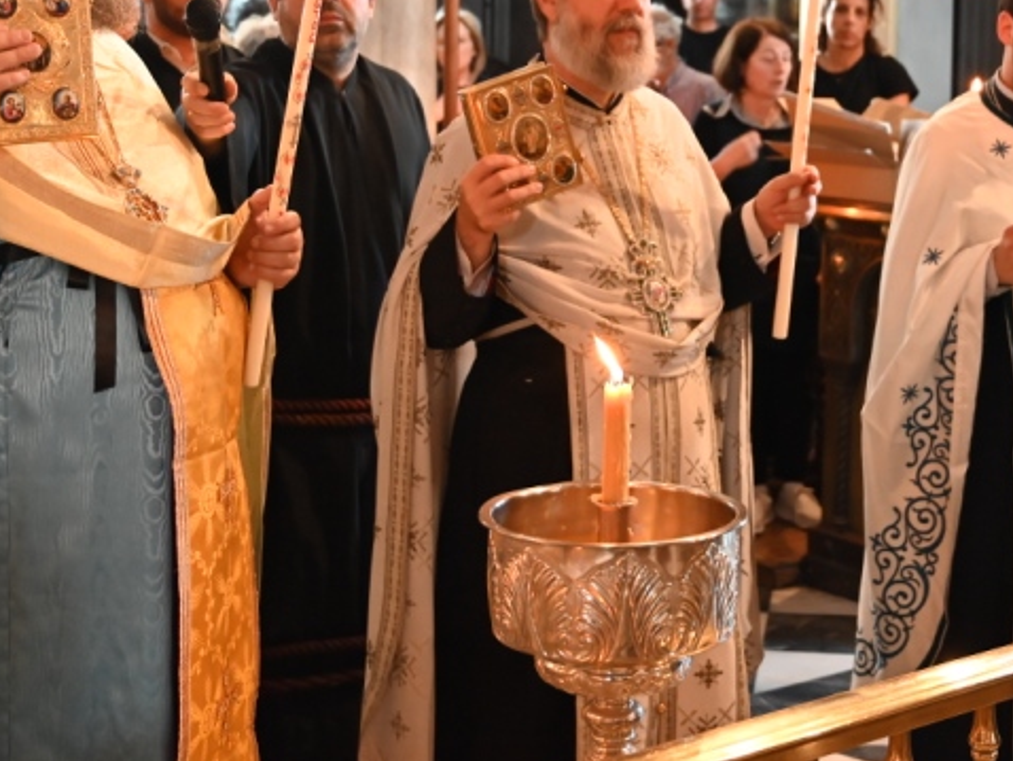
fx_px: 1991
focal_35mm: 68
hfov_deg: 28.3
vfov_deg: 21.1
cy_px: 57
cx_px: 695
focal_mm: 33
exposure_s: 1/60
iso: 4000
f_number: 4
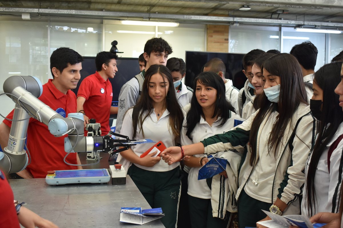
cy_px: 114
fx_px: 414
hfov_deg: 45.0
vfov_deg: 30.8
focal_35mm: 44
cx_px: 172
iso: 800
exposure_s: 1/80
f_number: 4.5
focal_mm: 29
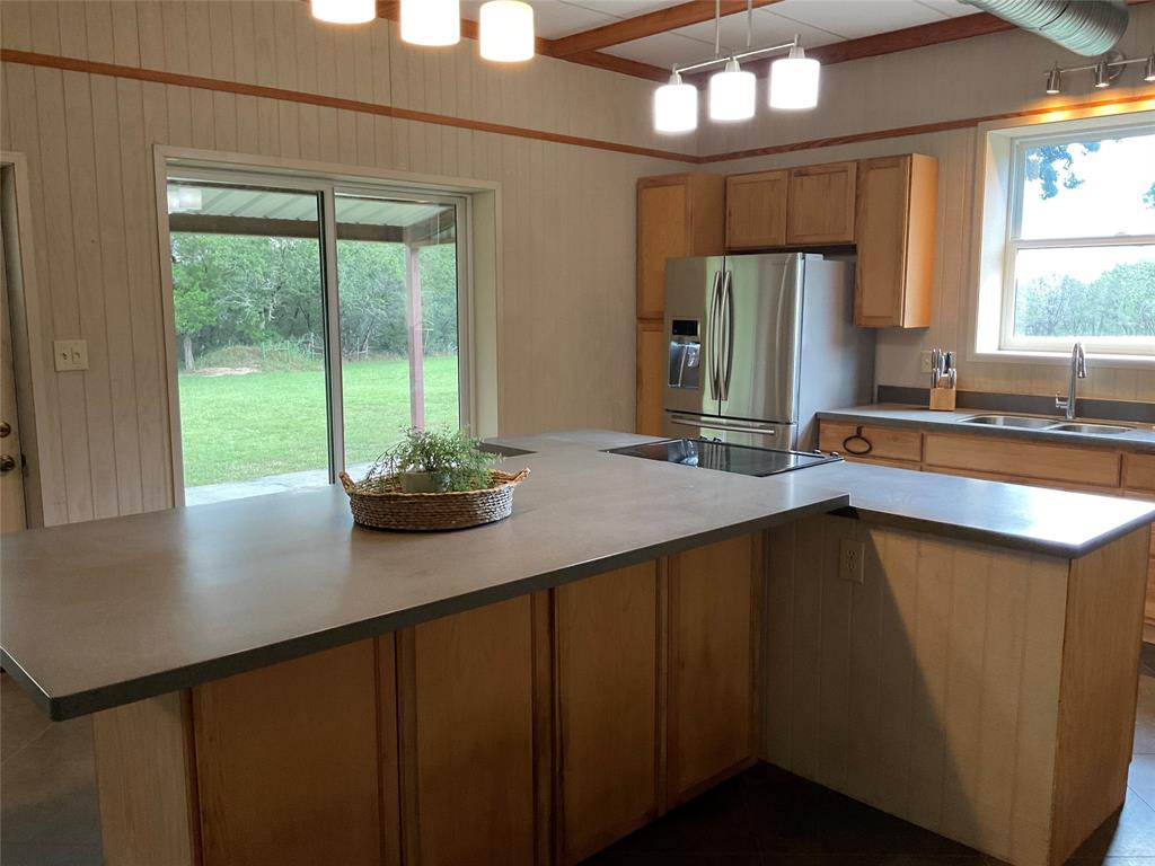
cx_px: 578
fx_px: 968
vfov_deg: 48.2
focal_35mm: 29
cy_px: 433
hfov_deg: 61.7
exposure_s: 1/60
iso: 160
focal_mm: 3
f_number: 1.8
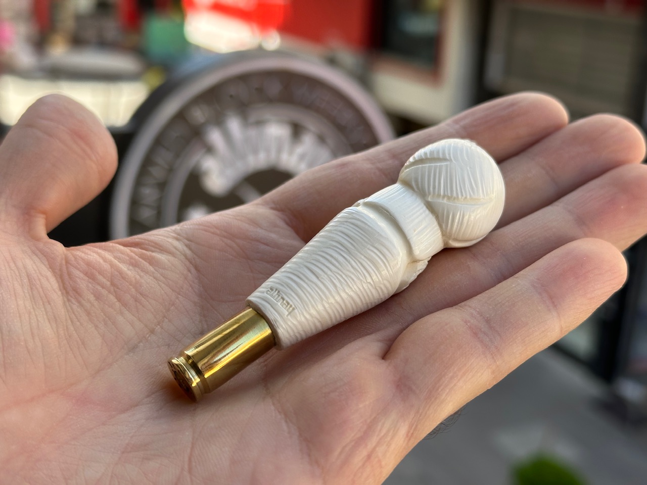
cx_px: 324
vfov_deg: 30.3
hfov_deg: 39.7
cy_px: 242
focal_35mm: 48
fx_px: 897
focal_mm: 6.86
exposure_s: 1/549
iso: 64
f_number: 1.78
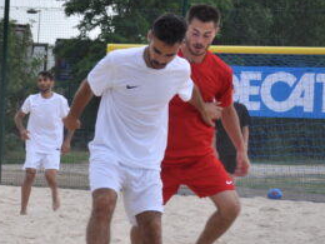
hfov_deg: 7.0
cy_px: 145
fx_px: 2638
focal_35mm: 281
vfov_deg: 5.3
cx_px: -135
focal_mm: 66
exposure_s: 1/160
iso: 500
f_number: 5.3
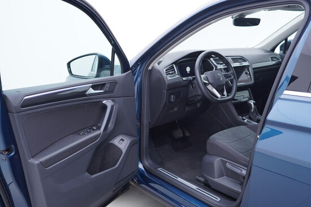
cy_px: 104
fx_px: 311
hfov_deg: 53.1
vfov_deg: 36.9
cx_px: 156
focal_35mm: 36
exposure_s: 1/40
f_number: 2.8
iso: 125
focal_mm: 24
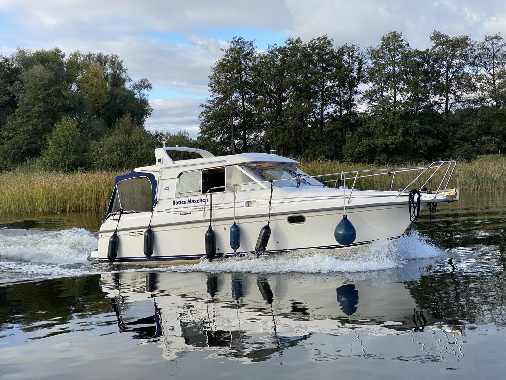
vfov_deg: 28.0
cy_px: 190
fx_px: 760
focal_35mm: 52
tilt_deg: -1.2
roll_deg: +1.7
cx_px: 253
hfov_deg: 36.8
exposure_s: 1/749
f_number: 2
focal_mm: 6
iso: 20
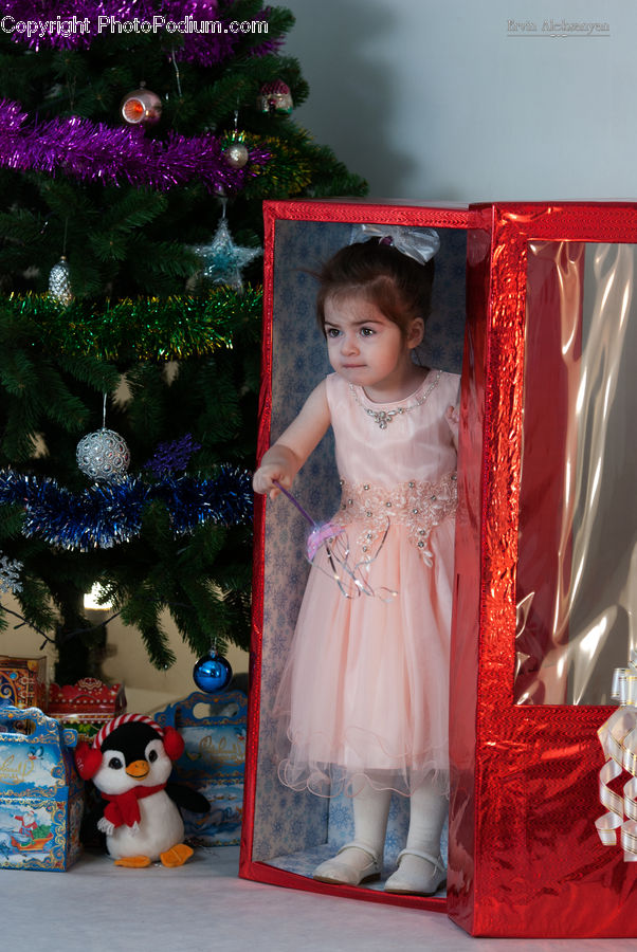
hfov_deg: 8.2
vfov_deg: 12.2
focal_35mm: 168
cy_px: 476
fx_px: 4448
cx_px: 318
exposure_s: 1/160
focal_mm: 112
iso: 200
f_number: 2.8
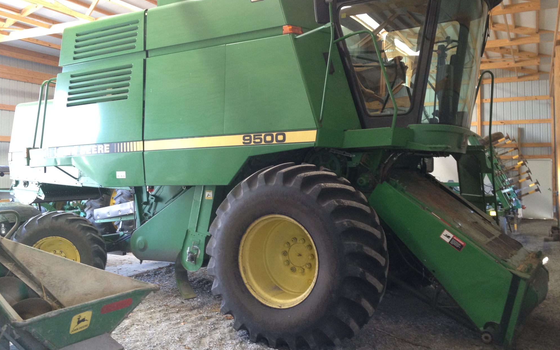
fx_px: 580
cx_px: 275
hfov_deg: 51.5
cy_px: 155
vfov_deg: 33.6
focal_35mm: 38
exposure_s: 1/20
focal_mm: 4.28
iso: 125
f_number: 2.4
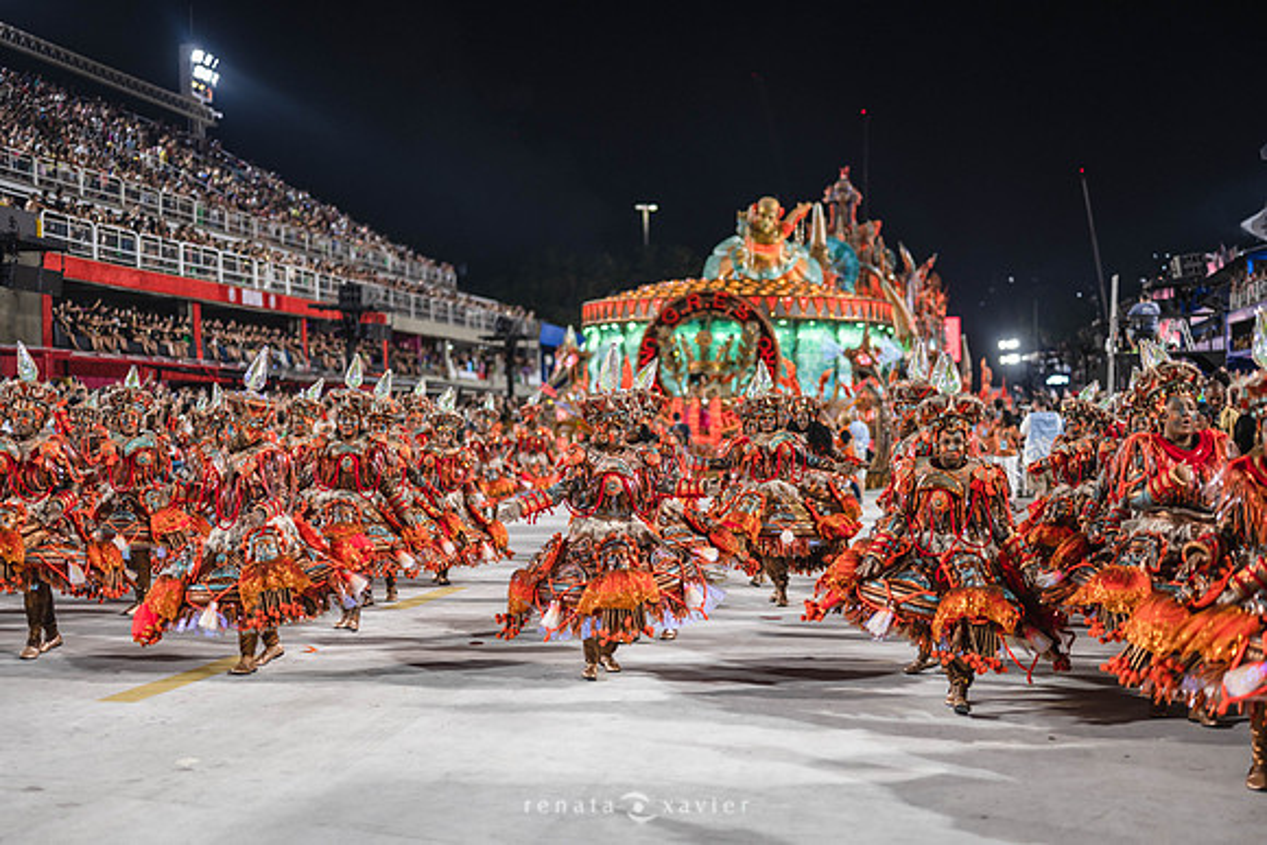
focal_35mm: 50
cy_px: 422
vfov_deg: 27.0
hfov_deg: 39.6
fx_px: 1760
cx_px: 634
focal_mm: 50
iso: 220
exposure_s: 1/400
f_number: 1.3
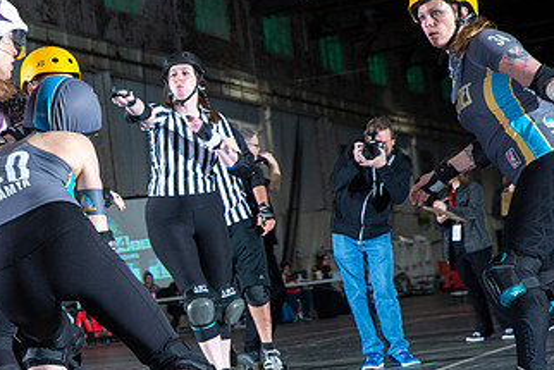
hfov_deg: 16.1
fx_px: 1940
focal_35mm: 126
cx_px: 62
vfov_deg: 10.9
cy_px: 242
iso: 800
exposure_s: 1/160
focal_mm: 70
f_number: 8
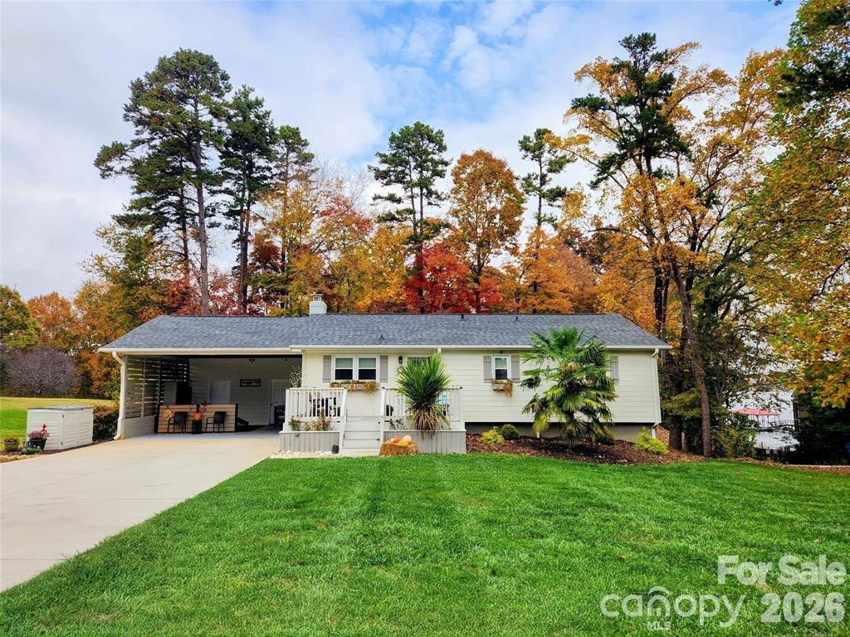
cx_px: 425
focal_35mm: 23
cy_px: 318
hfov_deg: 73.9
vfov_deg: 58.9
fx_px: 565
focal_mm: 5.4
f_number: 1.8
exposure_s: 1/934
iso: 20
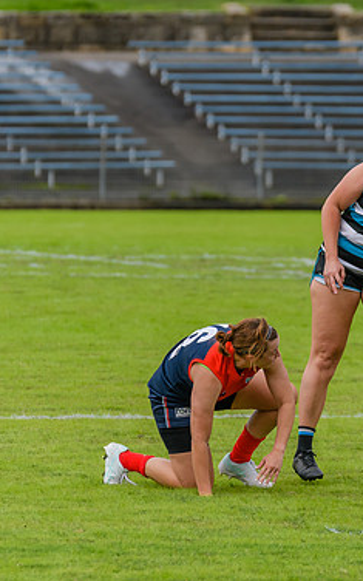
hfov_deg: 2.3
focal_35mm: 574
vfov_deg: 3.7
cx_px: 384
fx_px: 9086
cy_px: 260
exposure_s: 1/2000
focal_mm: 290
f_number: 6.3
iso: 800
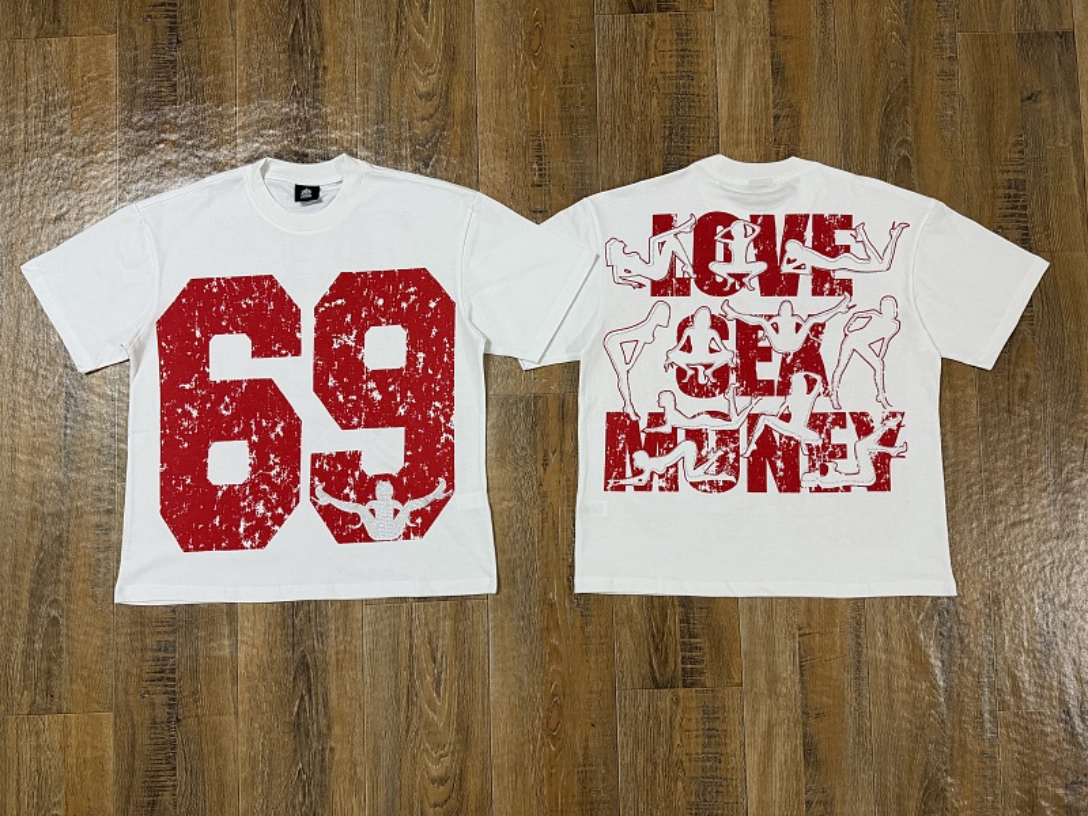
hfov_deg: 71.6
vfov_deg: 56.8
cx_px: 544
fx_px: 754
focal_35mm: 24
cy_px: 408
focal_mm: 6.76
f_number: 1.78
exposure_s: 1/50
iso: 320
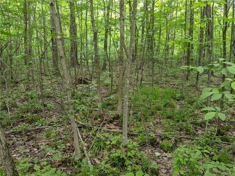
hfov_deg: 65.3
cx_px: 118
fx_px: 183
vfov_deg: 51.4
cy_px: 88
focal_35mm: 27
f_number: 1.8
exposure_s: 1/39.1
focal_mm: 4.44
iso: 47
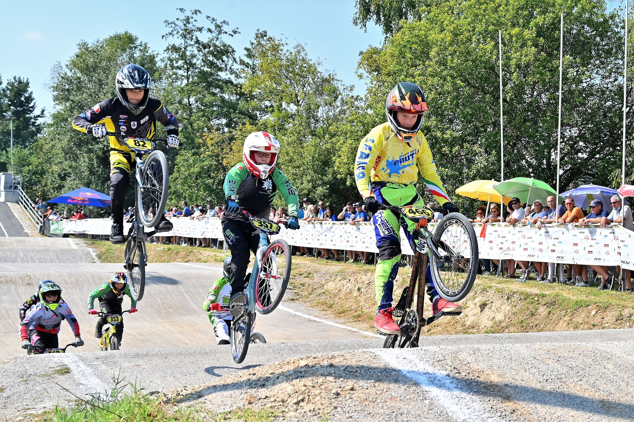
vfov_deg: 35.9
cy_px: 211
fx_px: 651
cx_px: 317
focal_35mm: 37
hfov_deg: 51.9
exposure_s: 1/2000
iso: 800
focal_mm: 37
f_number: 7.1
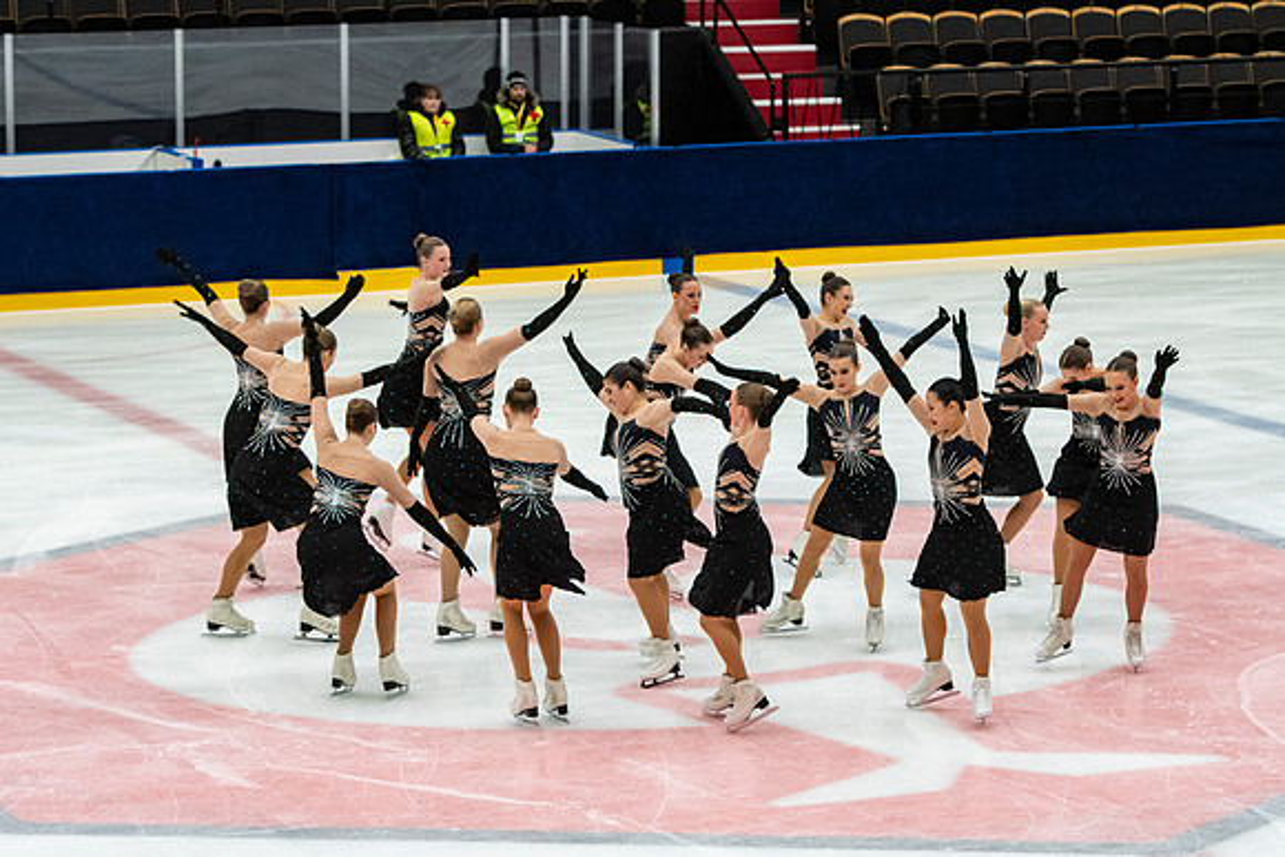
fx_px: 4927
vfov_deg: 9.9
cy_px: 428
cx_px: 642
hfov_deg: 14.9
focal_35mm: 138
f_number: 4
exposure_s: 1/500
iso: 1400
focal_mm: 92
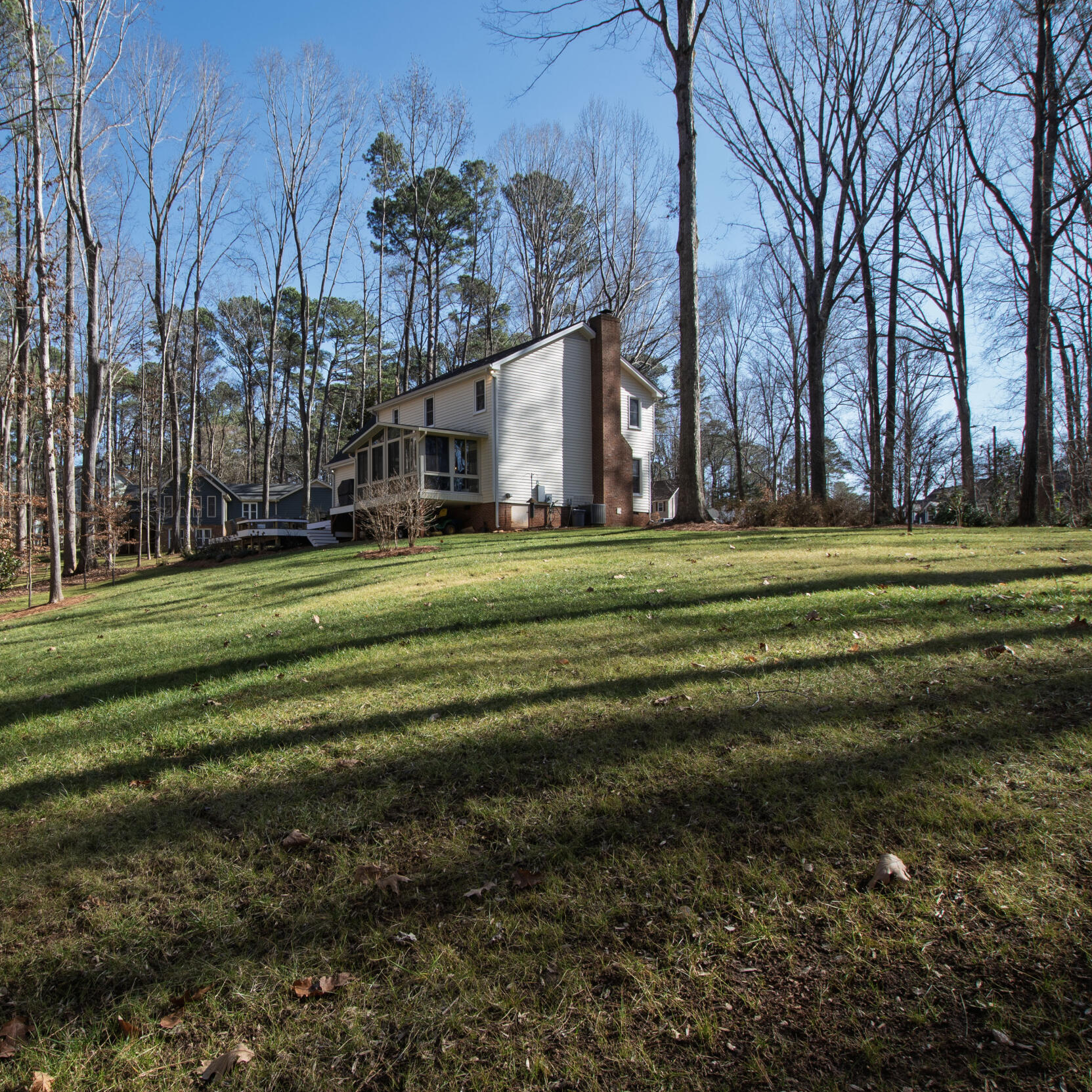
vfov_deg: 67.2
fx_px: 821
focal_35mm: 23
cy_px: 575
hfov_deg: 65.6
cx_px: 370
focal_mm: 10
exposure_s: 1/60
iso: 100
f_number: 8
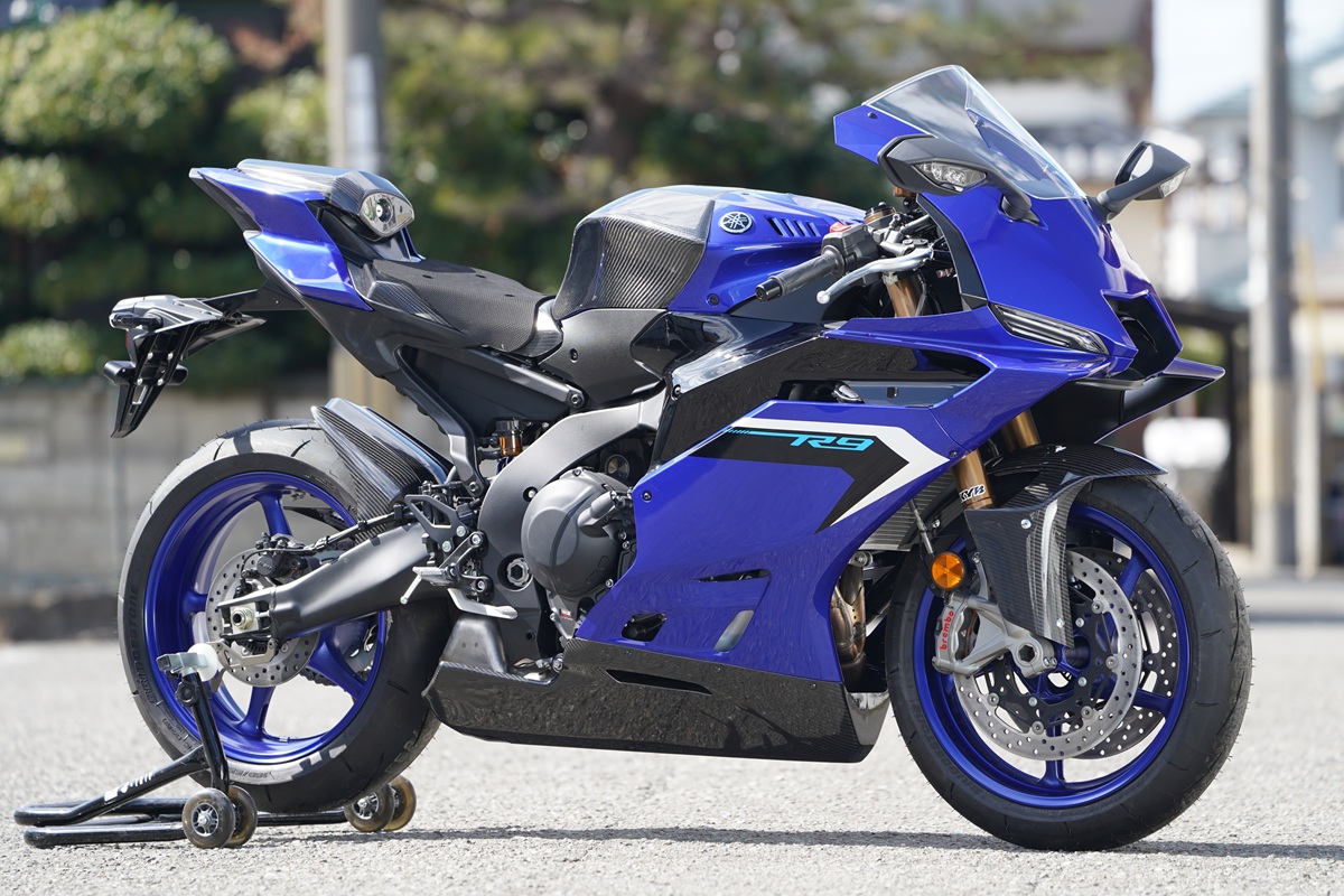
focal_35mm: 244
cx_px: 672
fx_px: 9109
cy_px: 448
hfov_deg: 8.4
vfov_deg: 5.6
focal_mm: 244
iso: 160
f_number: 5.6
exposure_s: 1/250
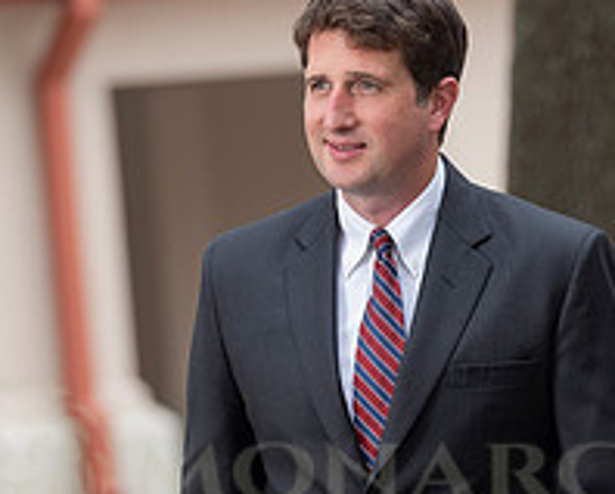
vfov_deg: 2.7
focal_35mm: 576
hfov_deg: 3.4
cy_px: 463
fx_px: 10500
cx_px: 542
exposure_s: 1/200
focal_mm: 200
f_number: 6.3
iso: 250
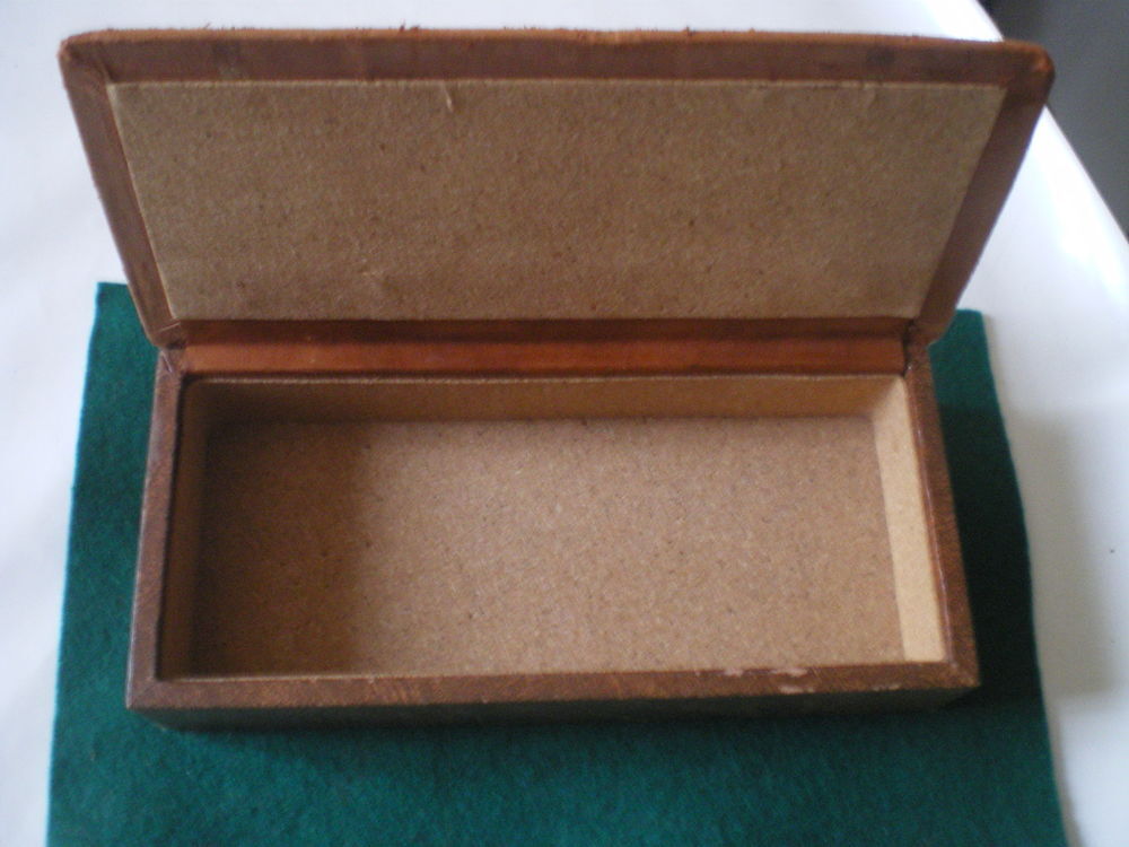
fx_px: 1239
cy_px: 424
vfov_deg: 37.7
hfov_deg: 49.0
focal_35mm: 38
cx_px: 564
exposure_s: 1/4
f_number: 3.1
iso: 400
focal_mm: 6.3
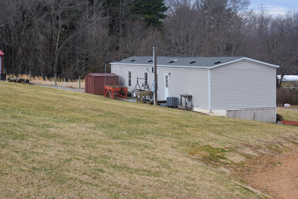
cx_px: 149
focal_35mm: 82
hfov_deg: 24.6
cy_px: 100
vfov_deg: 16.6
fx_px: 683
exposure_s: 1/250
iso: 220
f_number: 8
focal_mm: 55
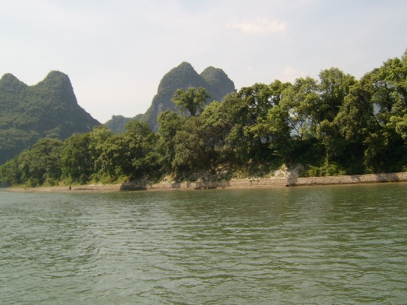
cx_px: 204
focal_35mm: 34
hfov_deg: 54.0
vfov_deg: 41.8
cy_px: 142
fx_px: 400
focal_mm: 8.13
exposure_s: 1/162
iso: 50
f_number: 6.7
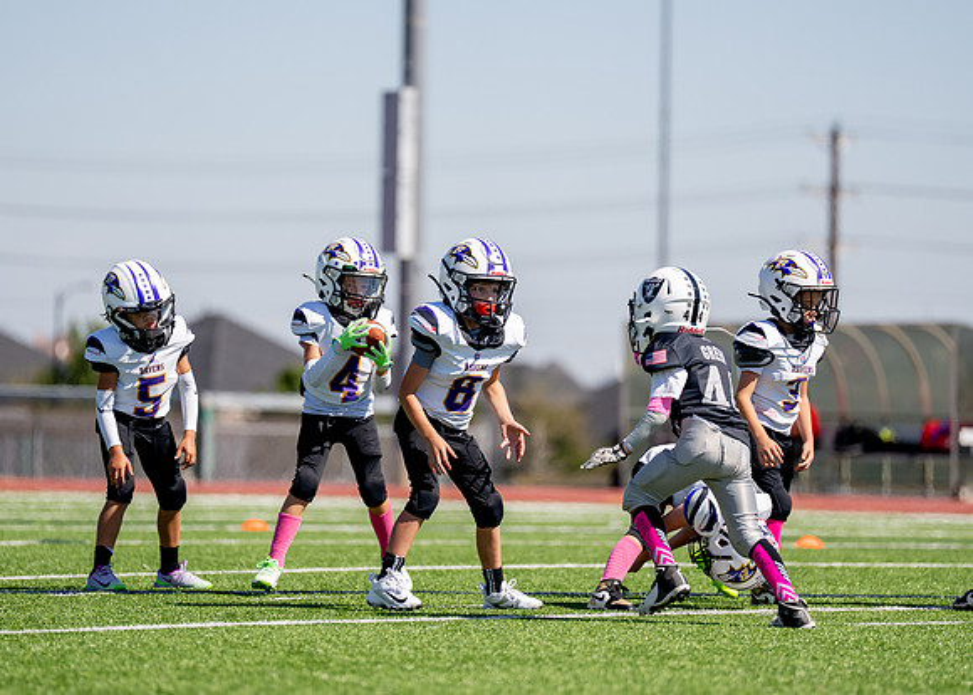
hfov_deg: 8.1
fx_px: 6864
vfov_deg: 5.8
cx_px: 489
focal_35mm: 248
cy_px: 388
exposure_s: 1/4000
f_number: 2.8
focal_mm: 200
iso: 200
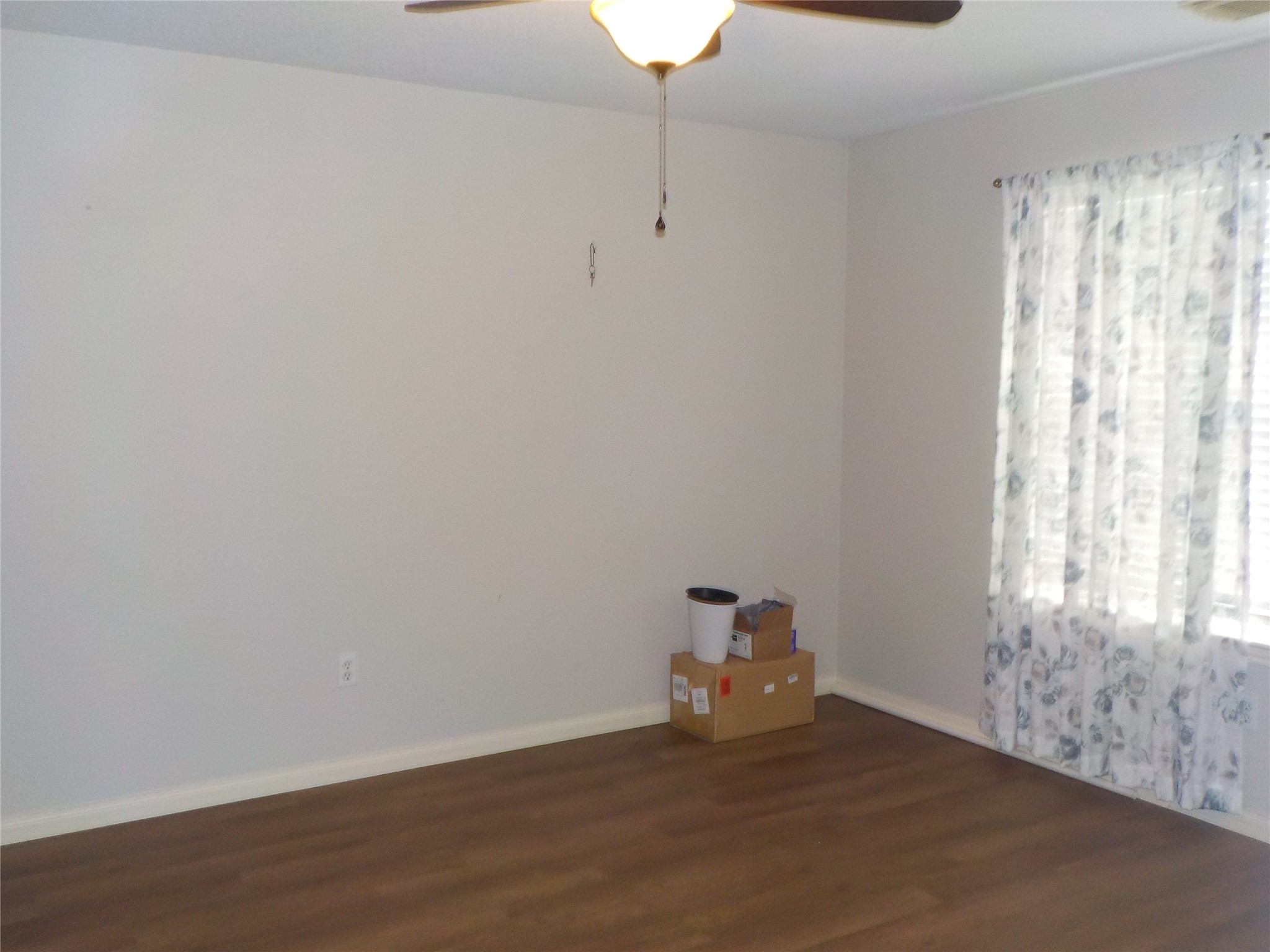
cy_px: 476
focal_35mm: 30
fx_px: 1101
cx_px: 635
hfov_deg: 60.0
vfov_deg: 46.8
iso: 250
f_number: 3.3
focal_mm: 4.1
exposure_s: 1/30
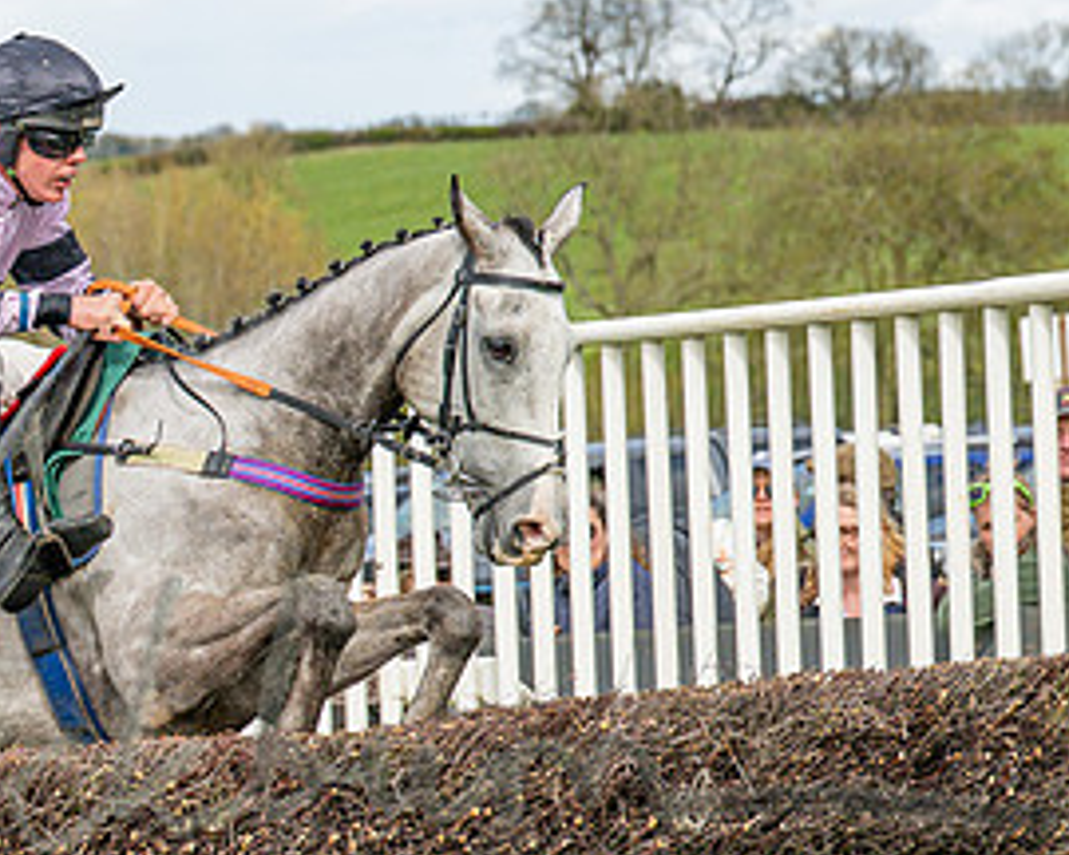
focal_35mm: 261
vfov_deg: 5.9
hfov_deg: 7.4
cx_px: 6
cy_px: 621
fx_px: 8258
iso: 400
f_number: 4
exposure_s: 1/2500
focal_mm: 74
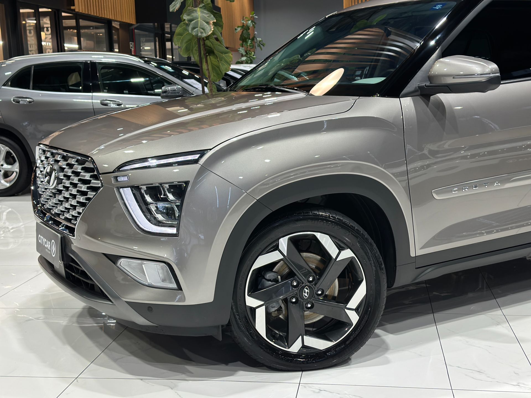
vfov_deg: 30.3
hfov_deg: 39.7
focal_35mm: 48
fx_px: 736
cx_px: 266
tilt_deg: -10.1
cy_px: 199
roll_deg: +1.4
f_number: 1.78
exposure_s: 1/60
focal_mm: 6.86
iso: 125
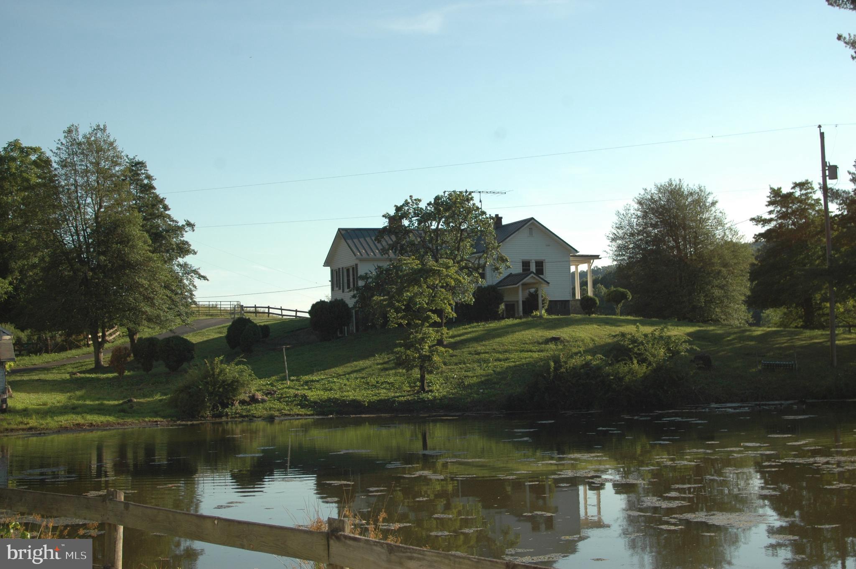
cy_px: 284
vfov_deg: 25.7
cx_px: 428
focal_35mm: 52
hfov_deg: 37.9
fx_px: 1247
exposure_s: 1/500
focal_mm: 35
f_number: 5.6
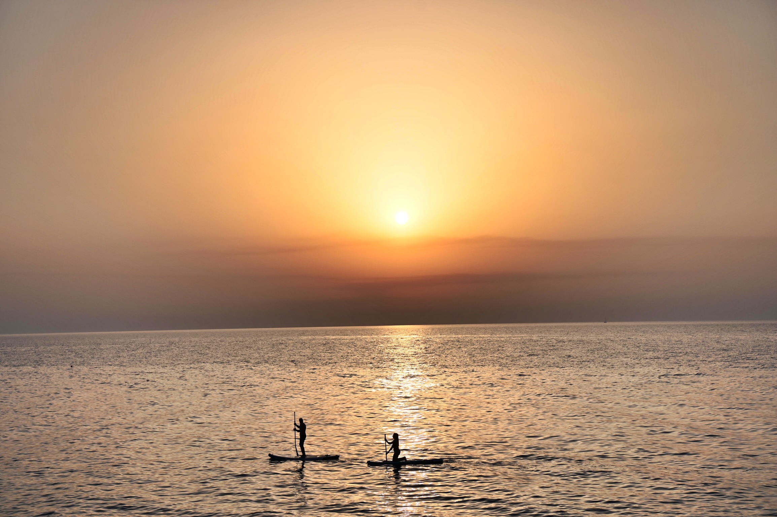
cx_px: 388
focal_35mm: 52
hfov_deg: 38.2
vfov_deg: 26.0
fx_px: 1122
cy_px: 258
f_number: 4.5
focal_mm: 52
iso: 100
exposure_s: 1/1600
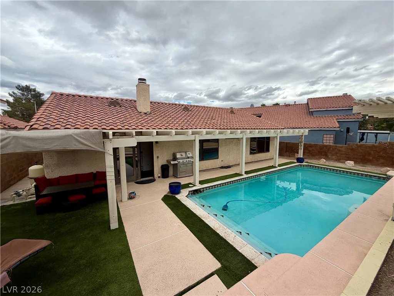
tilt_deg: -6.4
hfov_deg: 102.1
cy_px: 148
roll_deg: +0.2
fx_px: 159
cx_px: 197
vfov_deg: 85.7
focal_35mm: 14
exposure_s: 1/1017
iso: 20
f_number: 2.2
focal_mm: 2.22
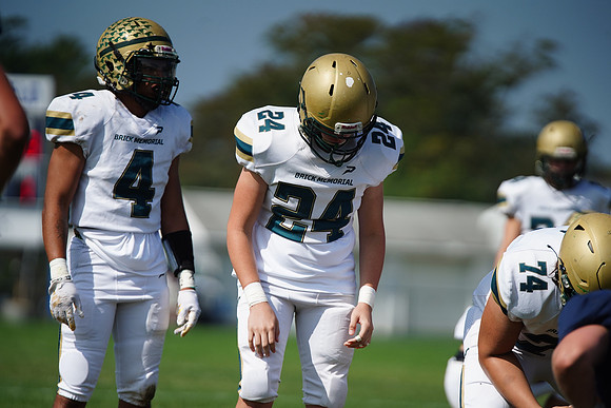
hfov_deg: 6.9
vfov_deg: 4.6
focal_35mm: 300
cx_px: 306
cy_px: 204
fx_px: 5093
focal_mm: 300
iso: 400
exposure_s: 1/8000
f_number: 2.8
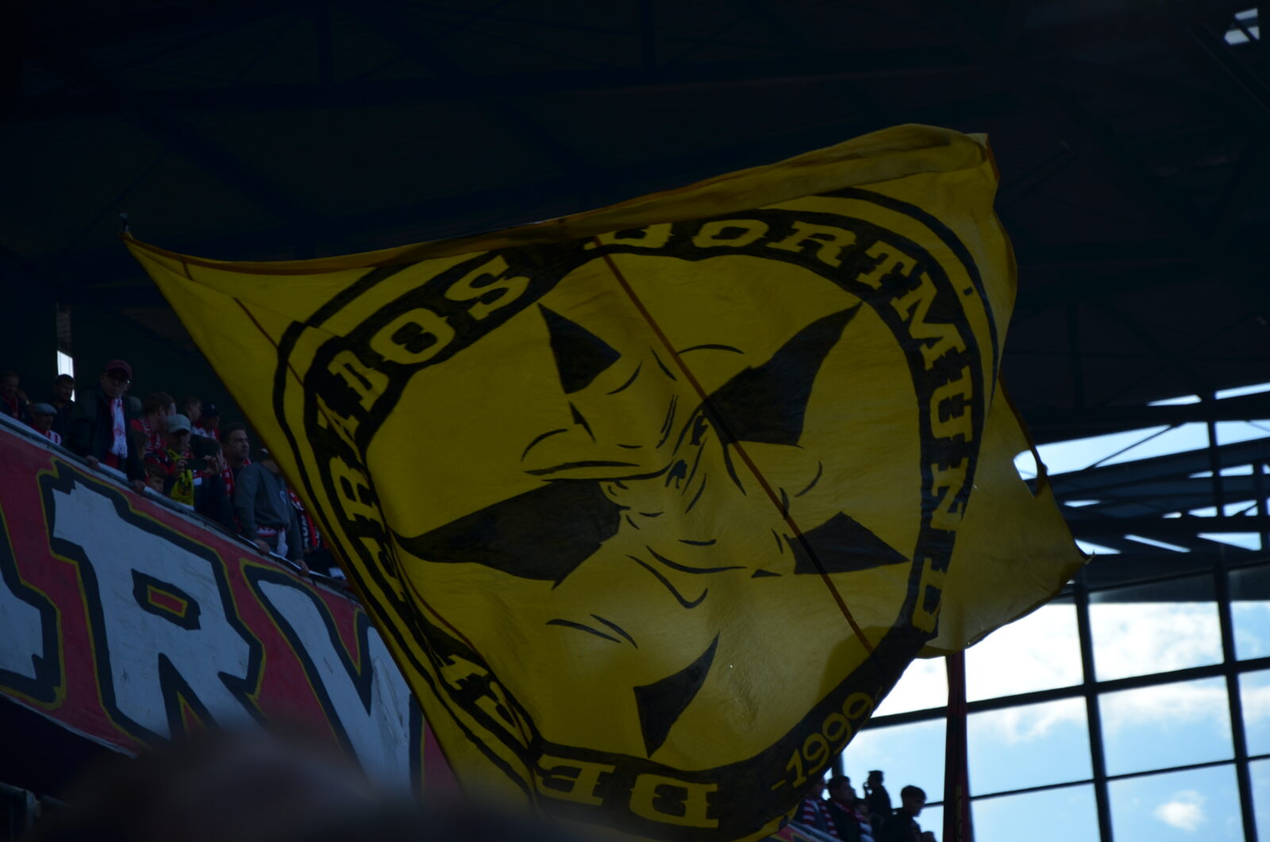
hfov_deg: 13.1
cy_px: 421
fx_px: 5545
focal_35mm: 158
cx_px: 635
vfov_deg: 8.7
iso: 200
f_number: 5.6
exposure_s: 1/500
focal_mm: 105
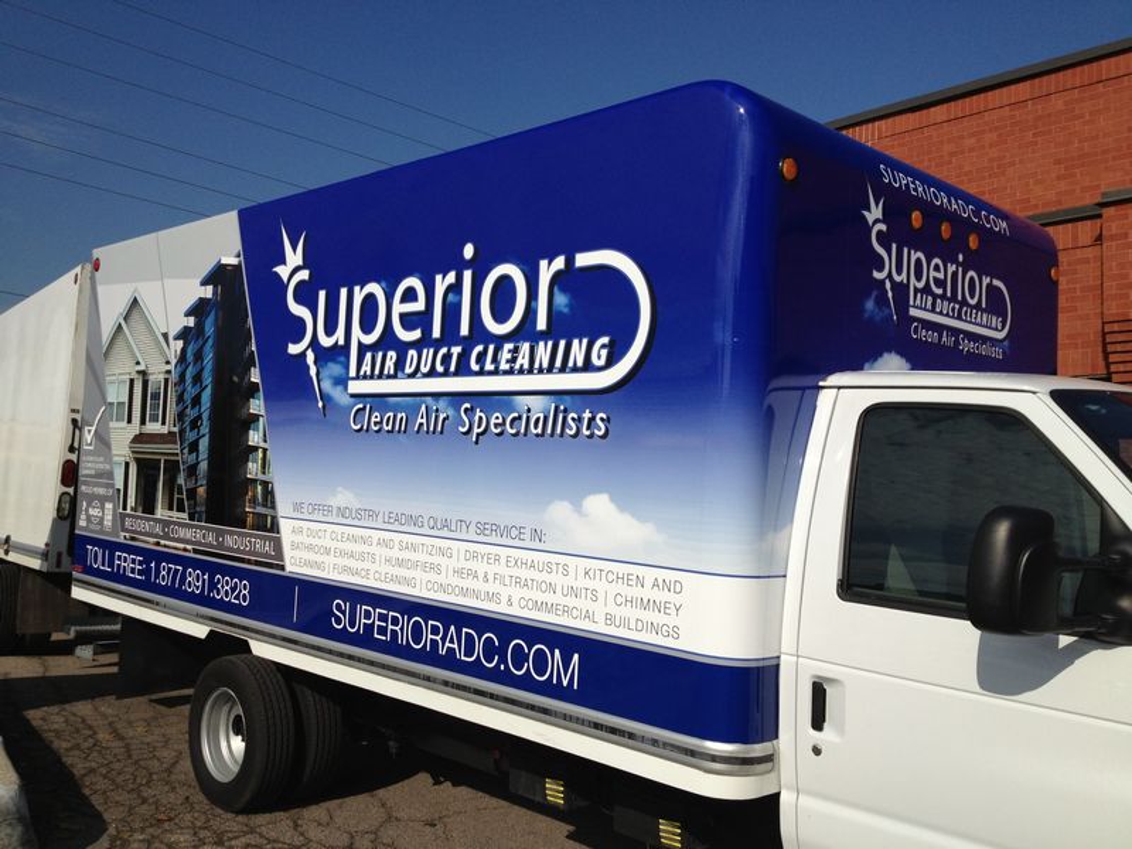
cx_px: 566
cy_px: 424
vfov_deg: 40.7
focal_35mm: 35
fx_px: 1145
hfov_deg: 52.6
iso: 50
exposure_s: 1/4608
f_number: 2.4
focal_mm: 4.28
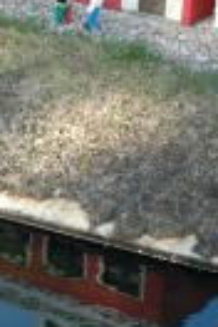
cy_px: 277
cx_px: -456
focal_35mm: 264
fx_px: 2398
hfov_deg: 4.9
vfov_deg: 7.8
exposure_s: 1/200
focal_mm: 29
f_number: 4
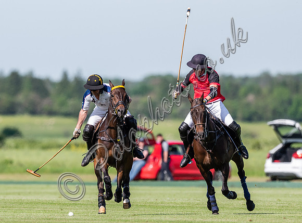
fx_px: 6565
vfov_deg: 1.9
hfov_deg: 2.6
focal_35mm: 756
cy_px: 126
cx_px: 93
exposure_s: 1/3200
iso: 400
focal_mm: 500
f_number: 4.5
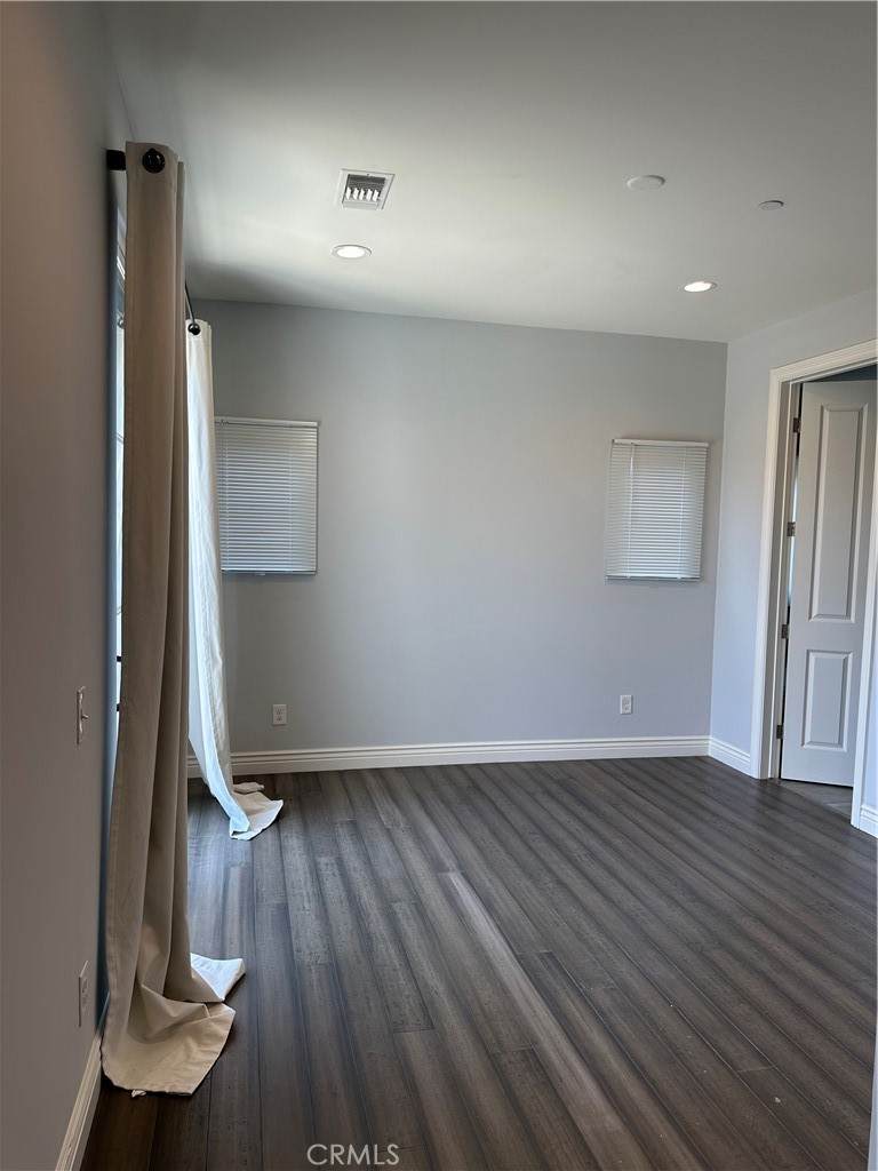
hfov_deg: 56.8
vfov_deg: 71.6
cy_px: 586
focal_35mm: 24
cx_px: 439
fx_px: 812
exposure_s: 1/125
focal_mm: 6.86
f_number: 1.78
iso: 50
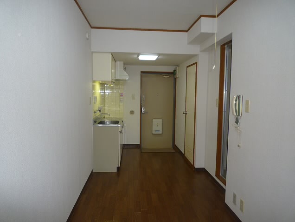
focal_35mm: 25
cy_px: 111
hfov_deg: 69.4
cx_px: 148
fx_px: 213
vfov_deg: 54.9
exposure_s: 1/30
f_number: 2.8
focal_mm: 4.4
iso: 100
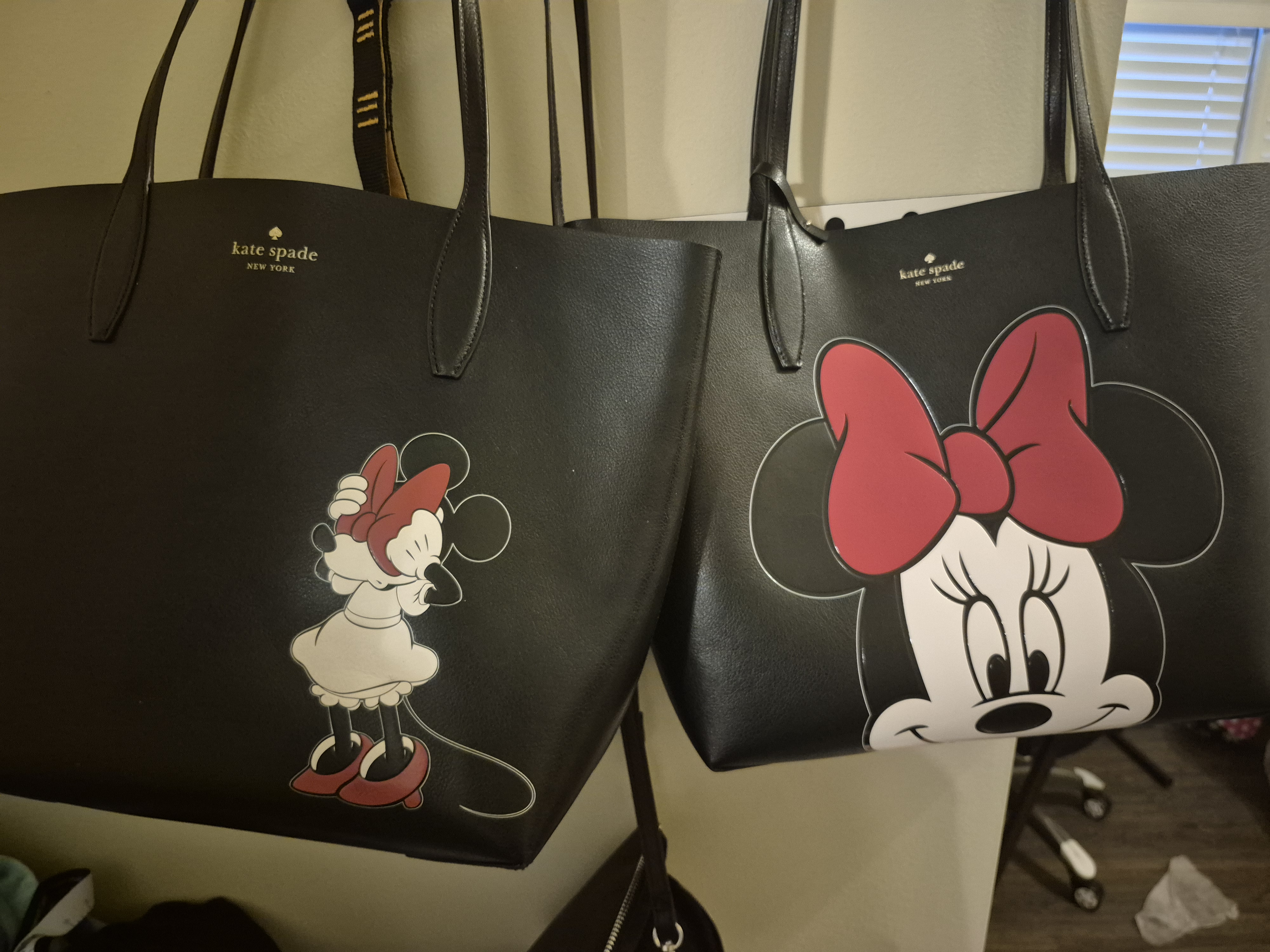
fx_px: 844
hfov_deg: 73.9
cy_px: 476
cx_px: 635
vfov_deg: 58.9
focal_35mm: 23
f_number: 1.8
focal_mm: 5.4
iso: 1600
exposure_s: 1/30
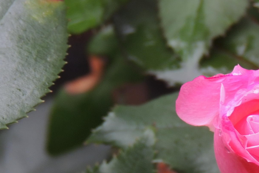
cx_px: 238
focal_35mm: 400
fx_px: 2878
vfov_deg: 3.4
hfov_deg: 5.1
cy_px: 157
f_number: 4.4
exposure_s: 1/125
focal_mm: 27.6
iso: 360
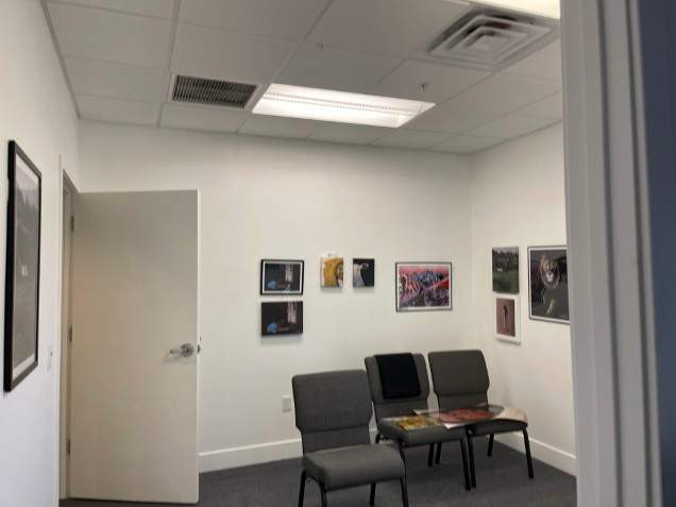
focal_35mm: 26
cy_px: 254
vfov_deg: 53.1
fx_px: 508
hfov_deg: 67.3
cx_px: 338
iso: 125
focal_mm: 5.1
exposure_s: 1/120
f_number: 1.6
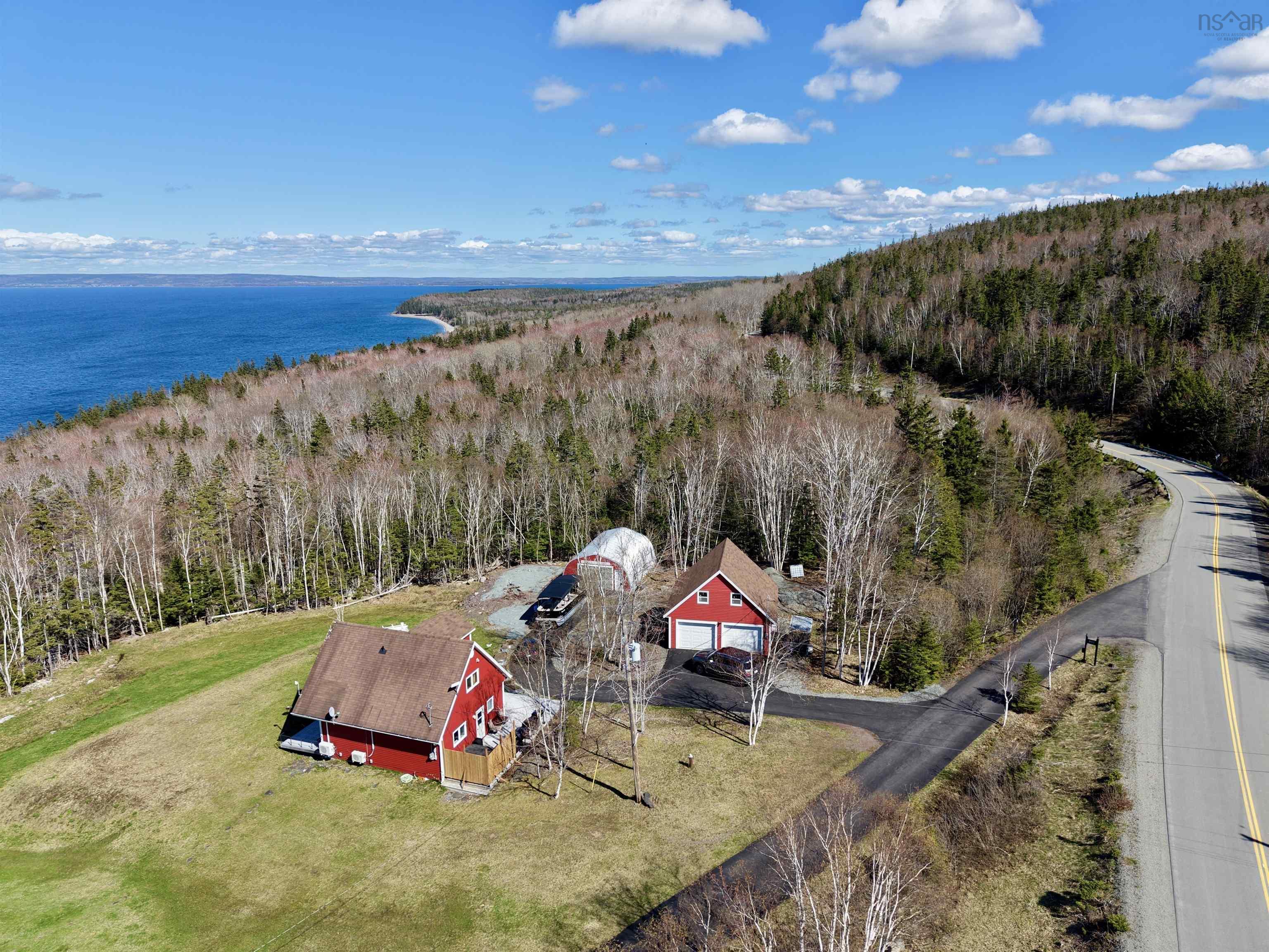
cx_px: 634
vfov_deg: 58.9
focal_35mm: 23
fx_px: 843
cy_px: 476
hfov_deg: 73.9
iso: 200
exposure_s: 1/6000
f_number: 1.8
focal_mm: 8.67
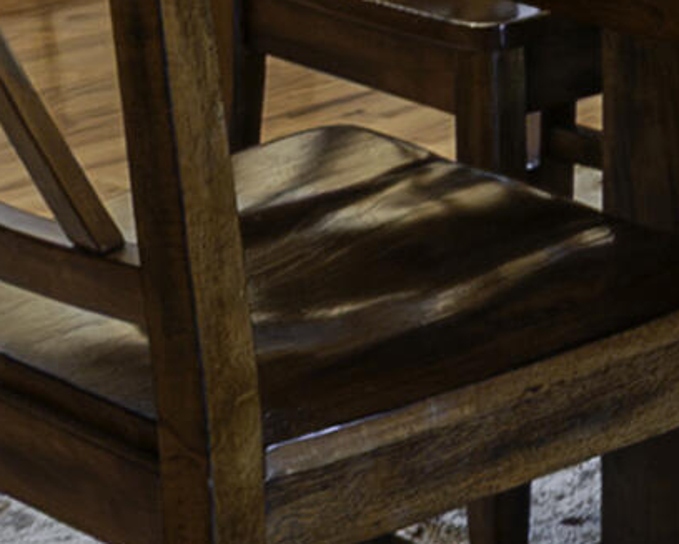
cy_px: -821
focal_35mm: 172
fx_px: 3459
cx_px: 1044
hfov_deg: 10.8
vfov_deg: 8.2
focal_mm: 18
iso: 100
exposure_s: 1
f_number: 10
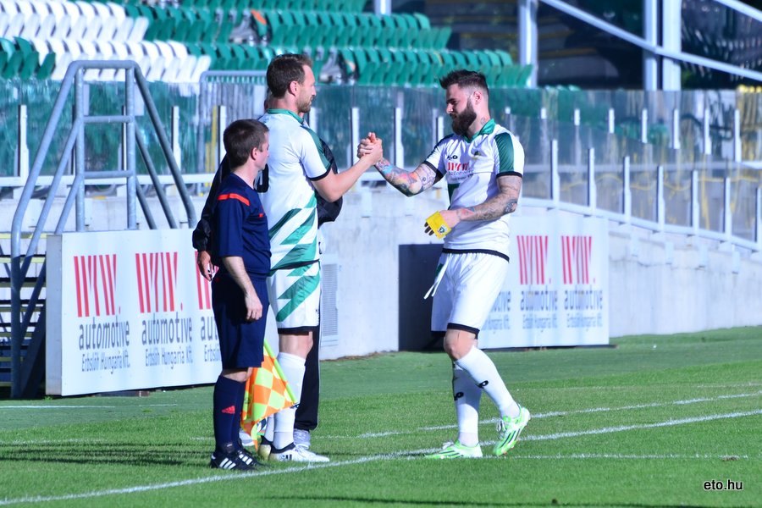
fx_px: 8572
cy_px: 254
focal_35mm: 405
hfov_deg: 5.1
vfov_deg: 3.4
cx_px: 381
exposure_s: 1/800
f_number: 6.3
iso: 200
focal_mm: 270
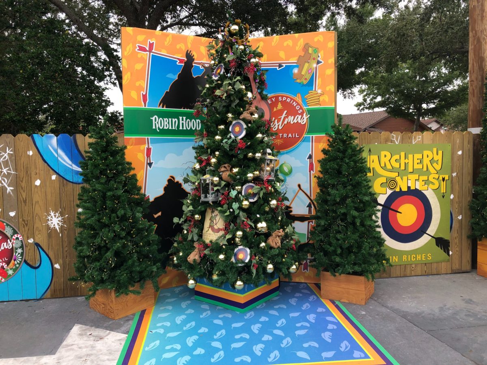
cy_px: 182
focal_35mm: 28
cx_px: 244
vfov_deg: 49.7
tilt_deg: -5.3
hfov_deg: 63.4
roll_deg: -0.5
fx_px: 394
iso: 20
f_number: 1.8
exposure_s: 1/354
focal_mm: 3.99
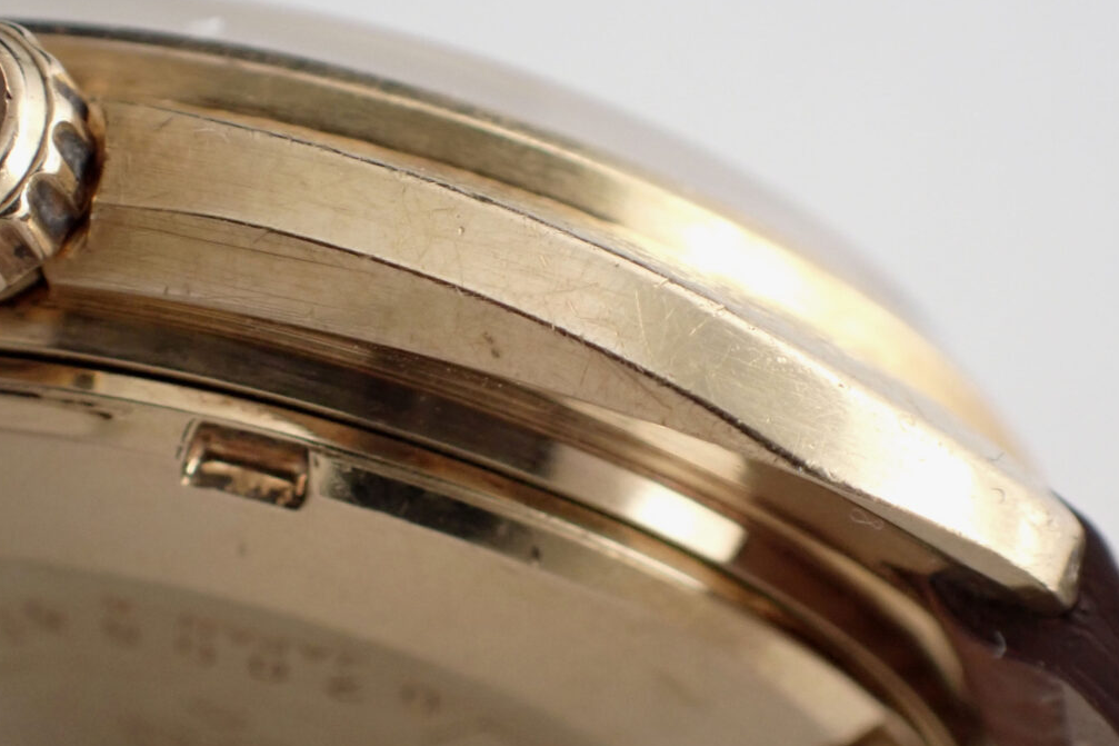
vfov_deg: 11.1
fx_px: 3853
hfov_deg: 16.5
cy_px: 355
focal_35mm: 124
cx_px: 553
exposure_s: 1/100
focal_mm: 18
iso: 1000
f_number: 4.9
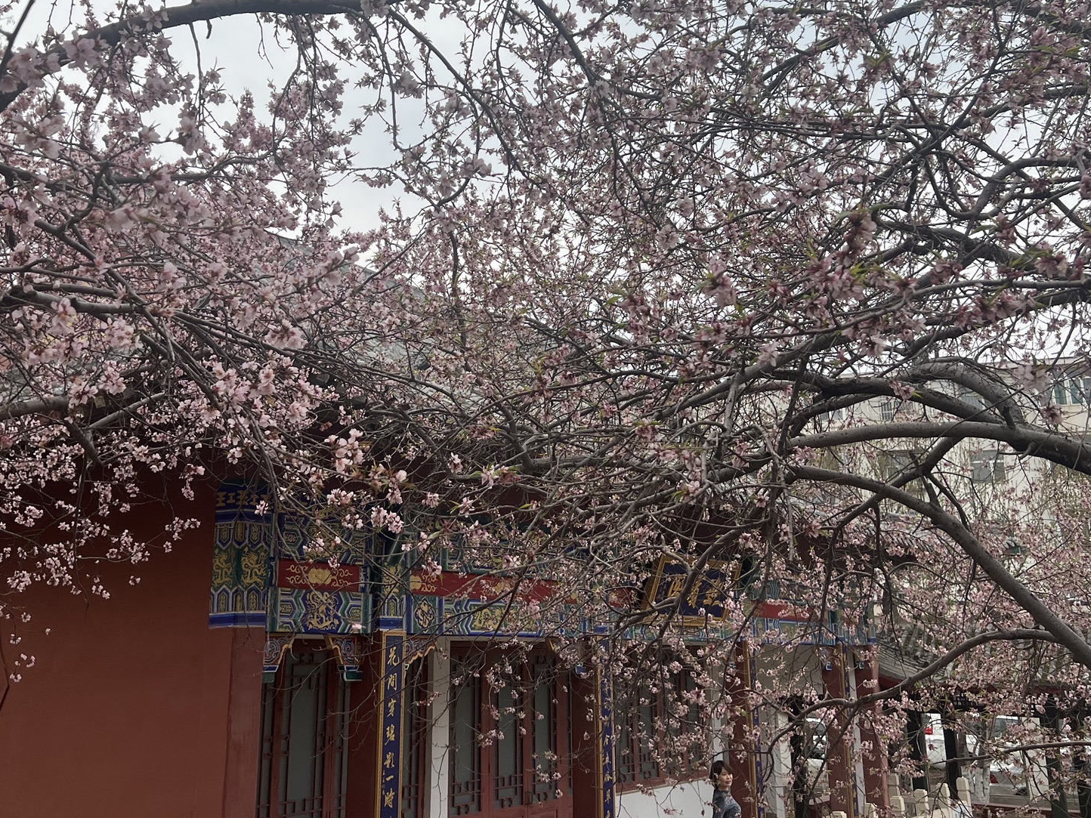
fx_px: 1135
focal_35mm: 36
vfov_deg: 39.4
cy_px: 315
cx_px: 481
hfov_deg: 51.2
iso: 50
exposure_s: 1/3077
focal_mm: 5.7
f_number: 1.5
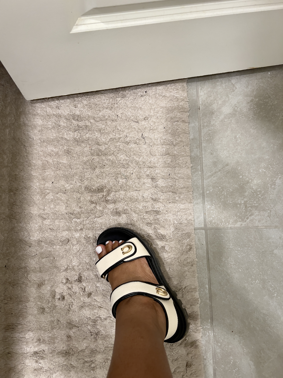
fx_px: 283
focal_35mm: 26
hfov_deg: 53.1
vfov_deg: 67.3
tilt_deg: -80.1
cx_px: 142
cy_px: 189
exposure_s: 1/60
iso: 160
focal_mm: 5.7
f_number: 1.5
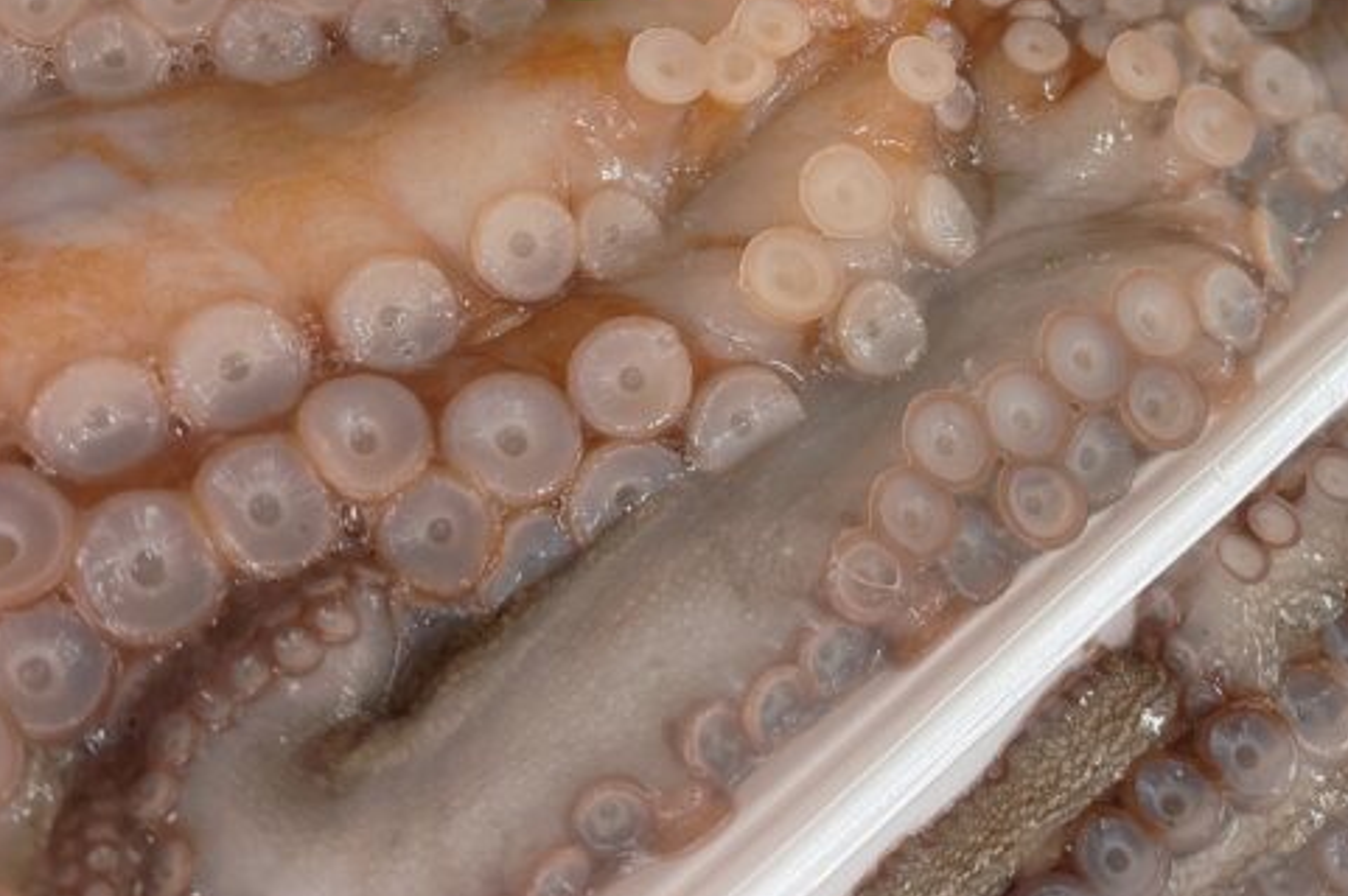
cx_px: 953
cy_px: 157
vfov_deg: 24.6
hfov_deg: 36.3
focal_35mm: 54
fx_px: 2021
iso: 125
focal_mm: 5.96
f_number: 1.6
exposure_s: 1/60
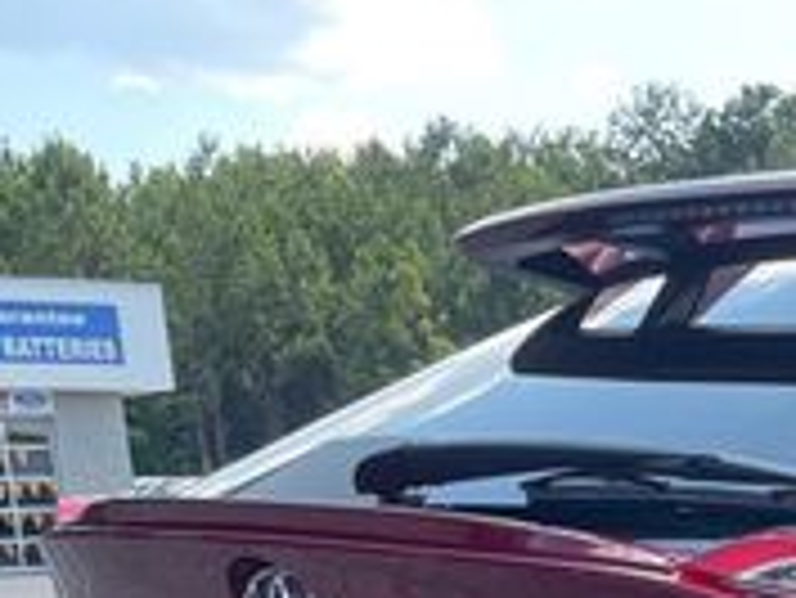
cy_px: 1048
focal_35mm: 94
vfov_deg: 14.1
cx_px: 1138
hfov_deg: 18.8
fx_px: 2163
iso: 32
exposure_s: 1/578
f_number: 1.6
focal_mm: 4.2
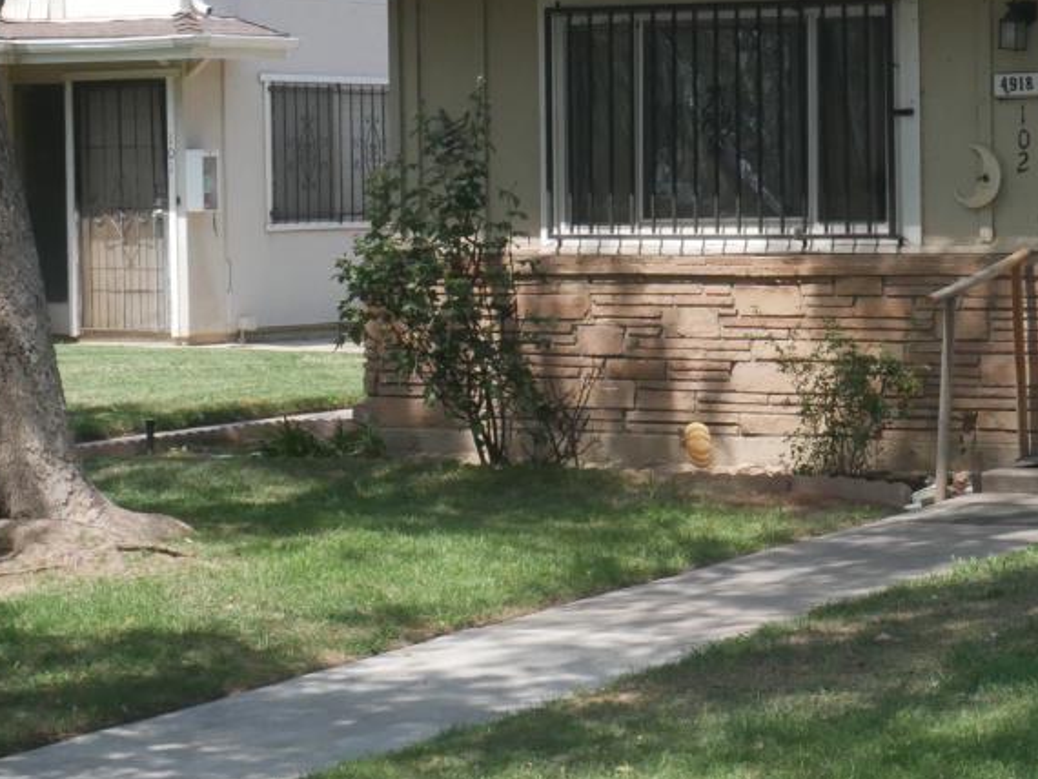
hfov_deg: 15.8
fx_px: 3630
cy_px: 271
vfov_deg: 12.2
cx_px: 1169
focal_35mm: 121
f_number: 13
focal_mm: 23
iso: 1000
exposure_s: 1/500
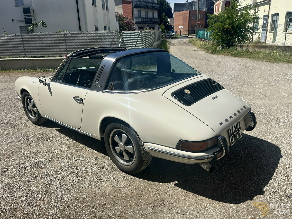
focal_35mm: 26
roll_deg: +1.5
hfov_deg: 67.3
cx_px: 146
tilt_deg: -18.0
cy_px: 110
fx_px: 219
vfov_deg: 53.1
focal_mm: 5.1
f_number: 1.6
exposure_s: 1/5556
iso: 50
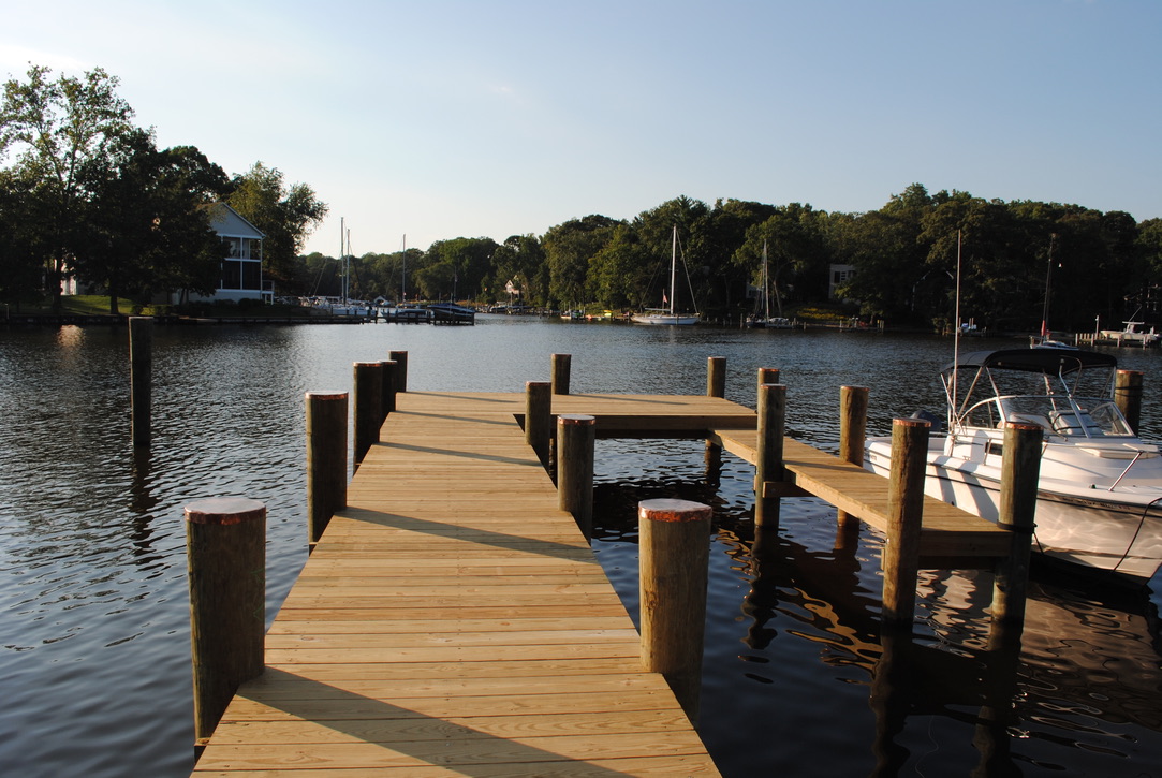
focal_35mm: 27
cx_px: 581
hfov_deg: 67.3
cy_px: 389
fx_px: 873
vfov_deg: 48.1
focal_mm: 18
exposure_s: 1/200
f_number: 8
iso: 100
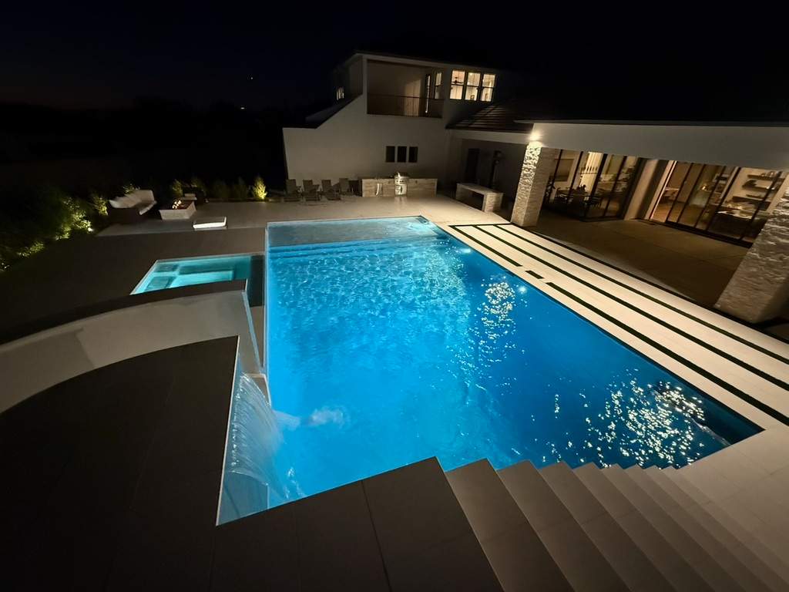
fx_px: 319
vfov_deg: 85.7
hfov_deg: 102.1
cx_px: 394
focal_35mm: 14
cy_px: 296
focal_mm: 2.22
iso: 1250
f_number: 2.2
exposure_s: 1/60
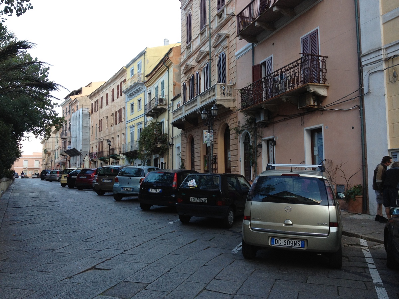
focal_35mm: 35
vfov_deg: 40.7
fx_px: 403
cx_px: 200
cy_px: 150
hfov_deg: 52.6
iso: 80
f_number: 2.4
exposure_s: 1/120
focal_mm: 4.28
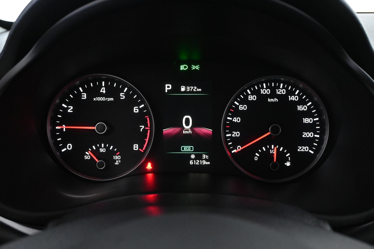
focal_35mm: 34
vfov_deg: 39.1
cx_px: 187
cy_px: 124
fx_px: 351
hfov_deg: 56.1
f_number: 5.6
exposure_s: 1/30
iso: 6400
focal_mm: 22.5
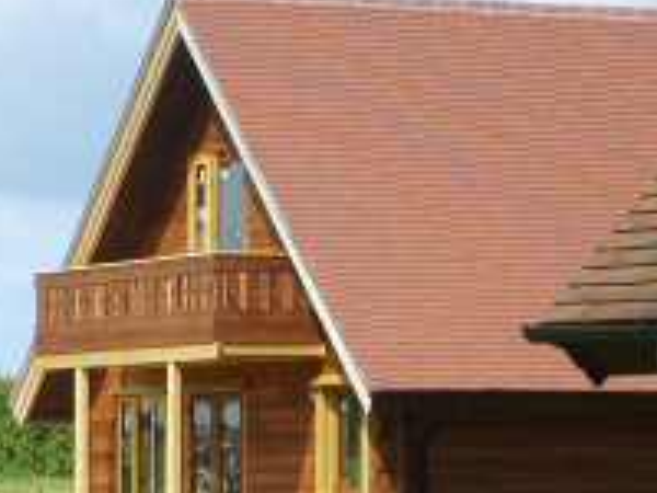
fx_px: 4460
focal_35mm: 235
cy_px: 605
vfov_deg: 6.3
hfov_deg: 8.4
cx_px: -23
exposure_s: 1/250
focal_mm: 15.5
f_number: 4.6
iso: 50
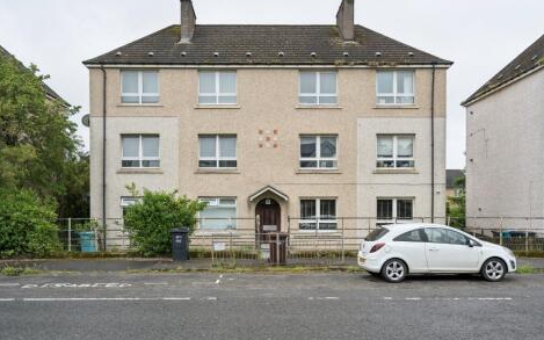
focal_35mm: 31
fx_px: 460
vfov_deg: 40.6
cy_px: 175
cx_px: 271
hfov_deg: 61.2
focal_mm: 30
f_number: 4
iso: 800
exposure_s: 1/3200
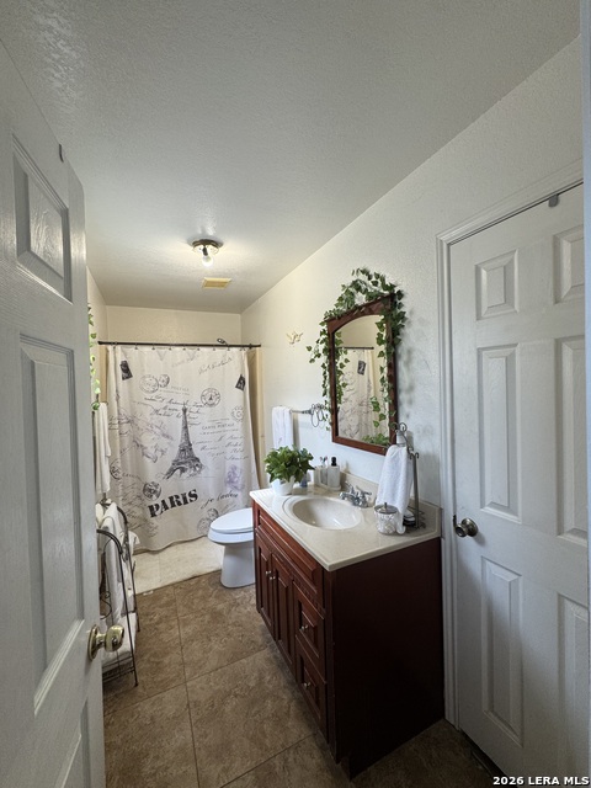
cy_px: 394
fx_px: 319
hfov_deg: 85.7
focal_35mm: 14
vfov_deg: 102.1
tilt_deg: -1.4
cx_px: 296
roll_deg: +2.2
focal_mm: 2.22
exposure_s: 1/99
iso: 100
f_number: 2.2
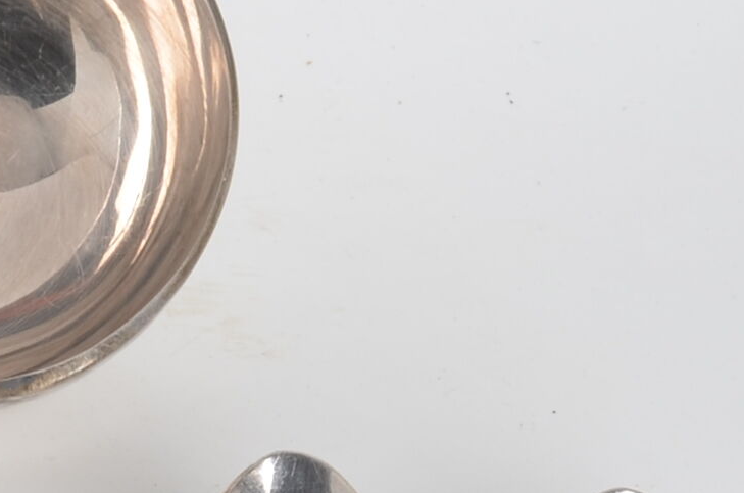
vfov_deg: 3.6
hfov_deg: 5.3
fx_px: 7838
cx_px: -626
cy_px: 840
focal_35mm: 380
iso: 100
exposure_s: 1/125
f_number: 14
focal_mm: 50
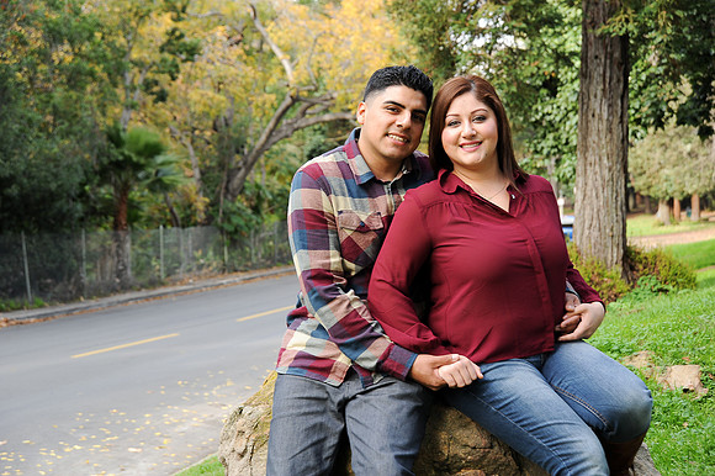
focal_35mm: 66
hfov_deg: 30.5
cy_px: 238
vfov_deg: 20.6
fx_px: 1310
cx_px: 358
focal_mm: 66
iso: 200
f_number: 7.1
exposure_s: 1/80
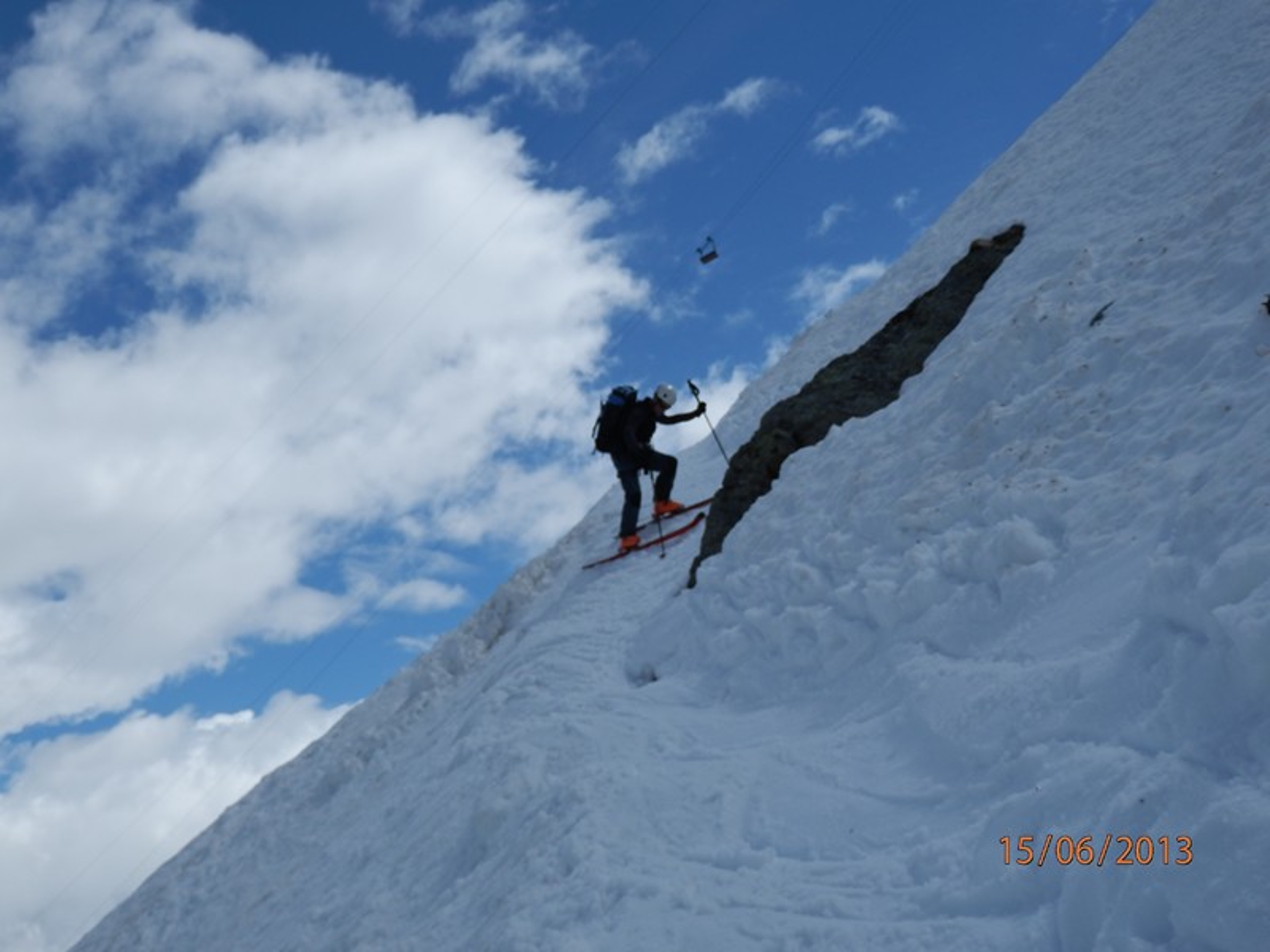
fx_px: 1468
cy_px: 476
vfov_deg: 36.0
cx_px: 635
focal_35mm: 40
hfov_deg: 46.8
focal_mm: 7.3
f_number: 10.4
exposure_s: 1/250
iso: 80
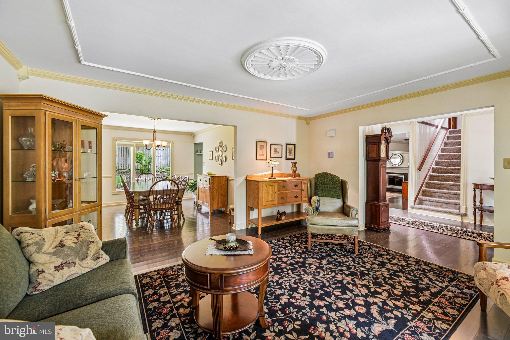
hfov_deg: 100.4
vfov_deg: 77.3
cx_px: 255
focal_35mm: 15
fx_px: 212
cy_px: 170
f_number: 8
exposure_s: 1/6
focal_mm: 15
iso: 400
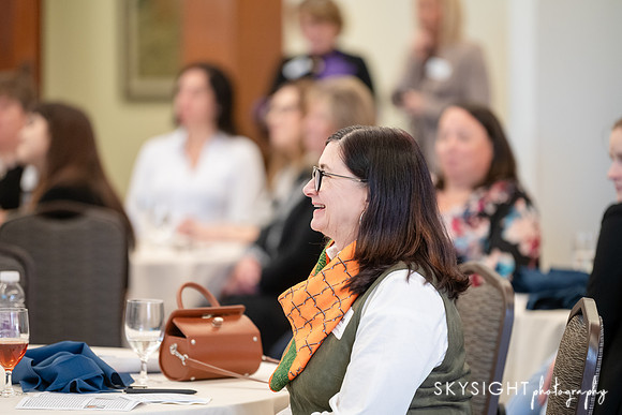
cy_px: 208
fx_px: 3173
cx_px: 311
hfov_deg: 11.2
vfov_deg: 7.5
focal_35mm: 184
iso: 3200
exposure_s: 1/200
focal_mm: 180
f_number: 2.8
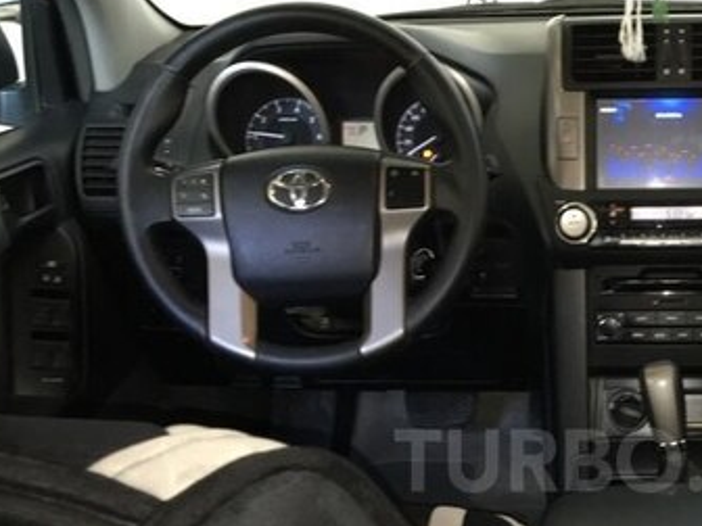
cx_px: 608
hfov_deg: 32.4
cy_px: 460
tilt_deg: -28.1
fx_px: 1156
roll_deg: +1.7
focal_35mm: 57
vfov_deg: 25.0
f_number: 2.2
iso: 125
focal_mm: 4.15
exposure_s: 1/17
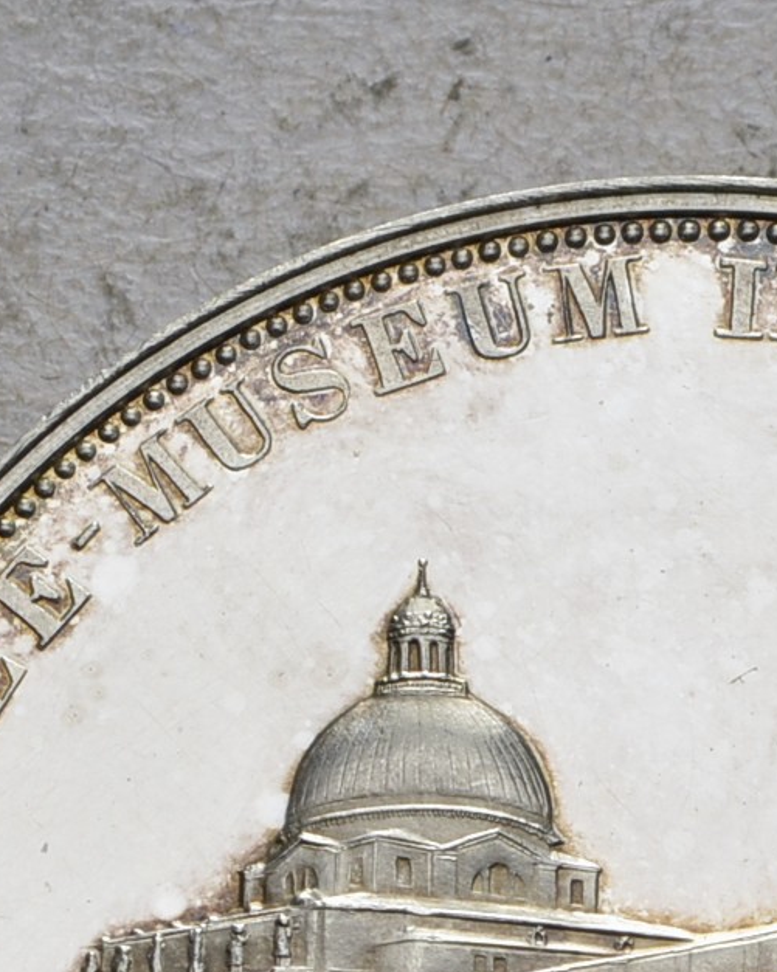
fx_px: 8740
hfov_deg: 5.1
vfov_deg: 6.3
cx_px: 847
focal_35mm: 304
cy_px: 1082
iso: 400
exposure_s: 1/250
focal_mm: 55
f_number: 14
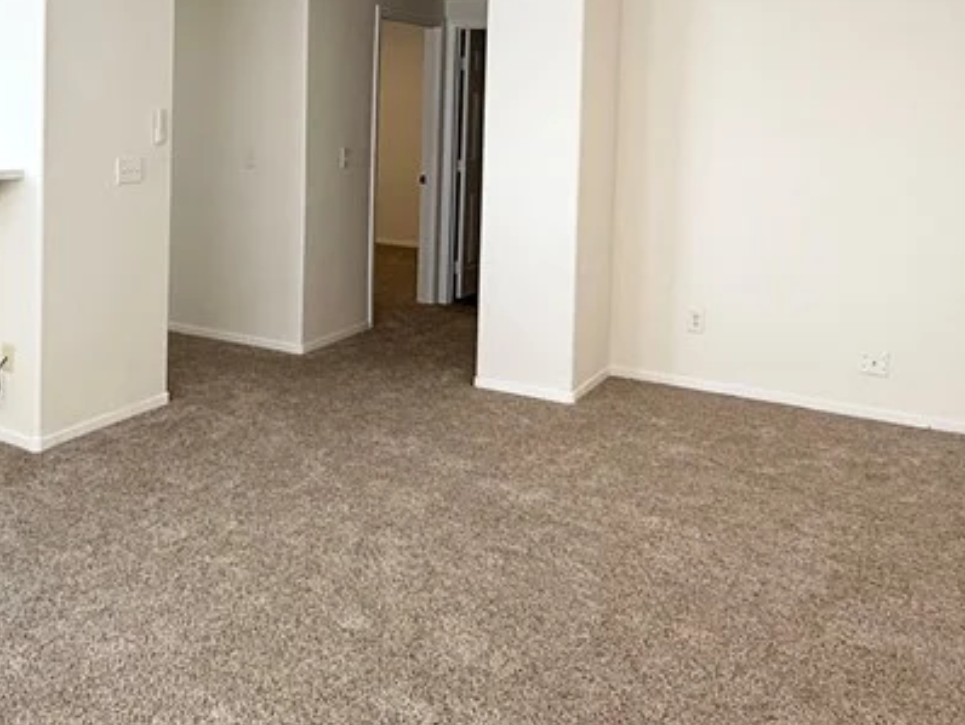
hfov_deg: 50.1
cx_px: 296
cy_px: 138
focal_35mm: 36
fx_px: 1004
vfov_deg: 38.1
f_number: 2.2
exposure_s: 1/125
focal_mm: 2.22
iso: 125
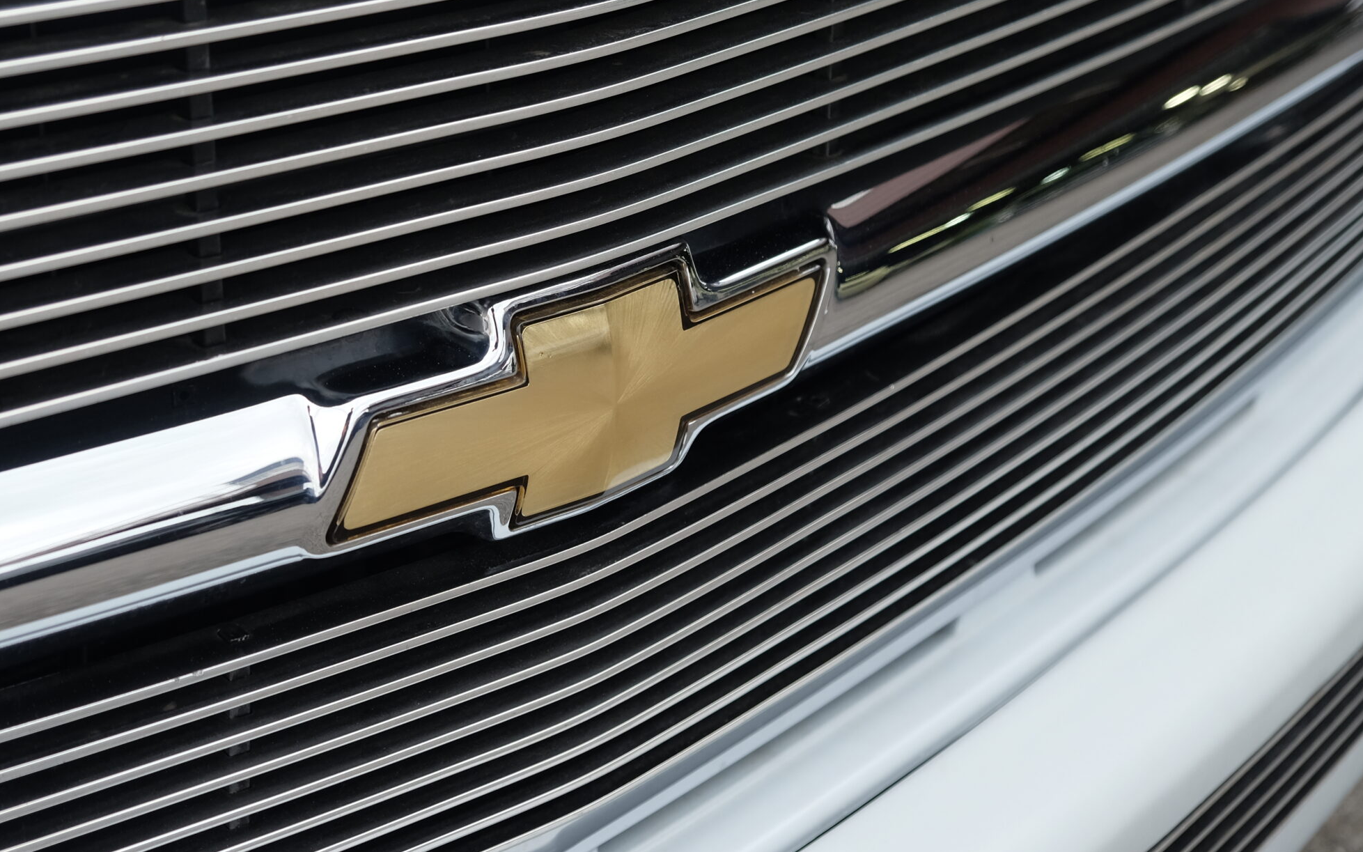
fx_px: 2526
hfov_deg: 30.2
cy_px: 363
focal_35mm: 68
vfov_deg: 19.1
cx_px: 578
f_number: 4
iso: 400
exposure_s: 1/140
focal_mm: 34.3
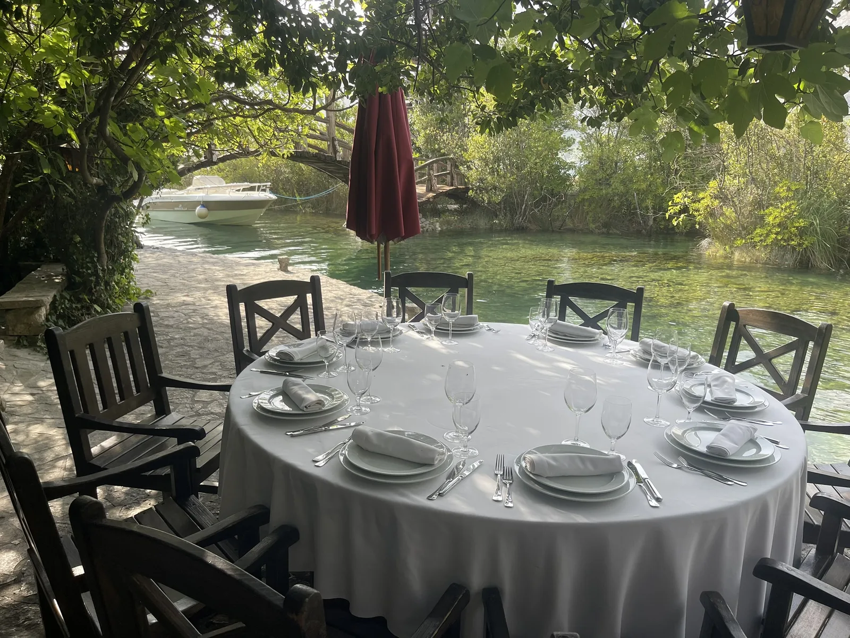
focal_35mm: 25
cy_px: 319
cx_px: 425
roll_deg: -0.7
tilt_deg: -14.0
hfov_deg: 69.4
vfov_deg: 54.9
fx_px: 614
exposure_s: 1/478
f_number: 1.6
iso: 32
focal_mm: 5.1
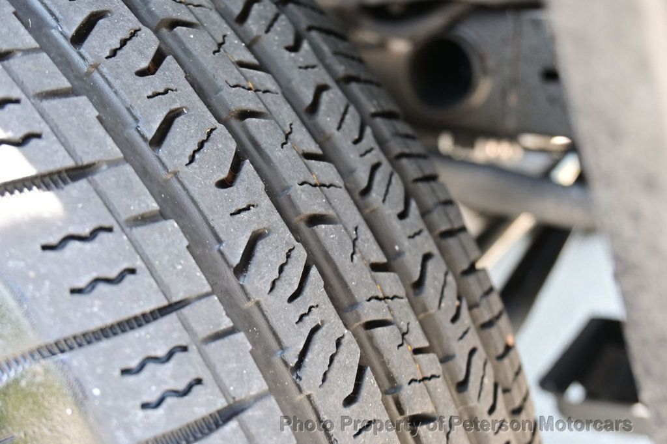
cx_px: 334
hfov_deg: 51.3
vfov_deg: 35.5
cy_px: 222
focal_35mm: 38
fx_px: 695
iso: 280
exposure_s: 1/40
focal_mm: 25
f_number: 4.2
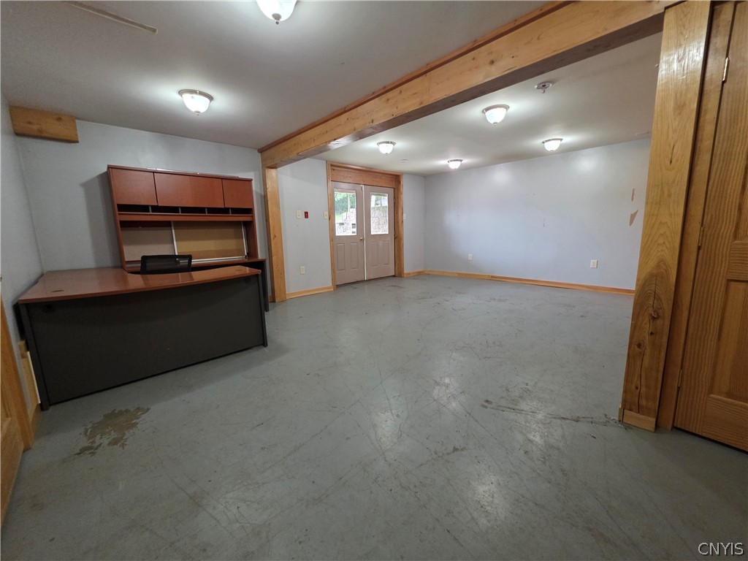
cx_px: 374
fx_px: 281
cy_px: 280
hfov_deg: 106.2
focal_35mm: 13
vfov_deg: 89.9
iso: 500
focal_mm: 2.2
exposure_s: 1/60
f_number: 1.9
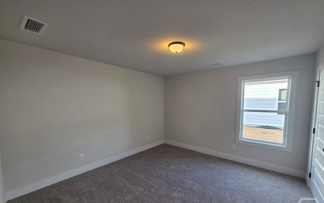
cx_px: 164
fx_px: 124
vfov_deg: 78.4
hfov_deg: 105.3
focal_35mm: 14
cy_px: 112
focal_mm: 2.2
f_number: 1.9
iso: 125
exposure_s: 1/120
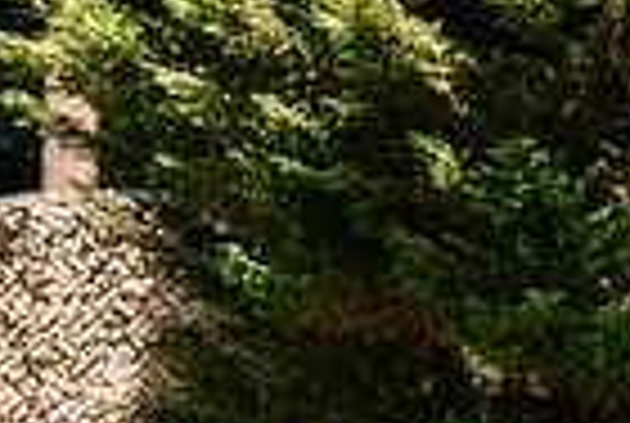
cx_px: 549
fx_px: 5209
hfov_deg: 6.9
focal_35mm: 297
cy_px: 869
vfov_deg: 4.6
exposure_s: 1/3200
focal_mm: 57
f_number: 2.8
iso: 400
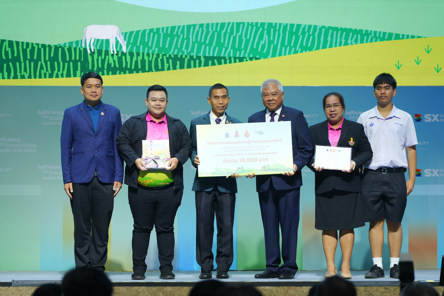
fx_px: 2035
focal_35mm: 165
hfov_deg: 12.5
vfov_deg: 8.3
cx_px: 222
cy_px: 148
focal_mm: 165
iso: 1600
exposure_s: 1/400
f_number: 4
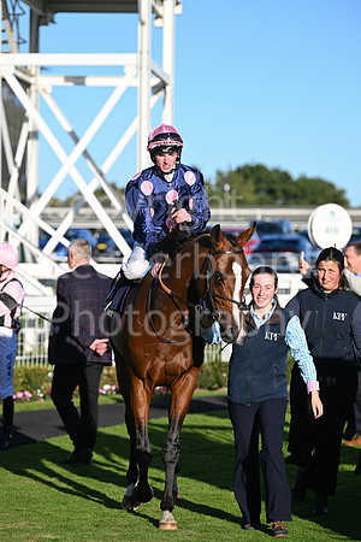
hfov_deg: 10.2
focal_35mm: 135
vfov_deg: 15.2
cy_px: 271
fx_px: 2030
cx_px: 180
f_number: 4
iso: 400
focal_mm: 135
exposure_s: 1/4000
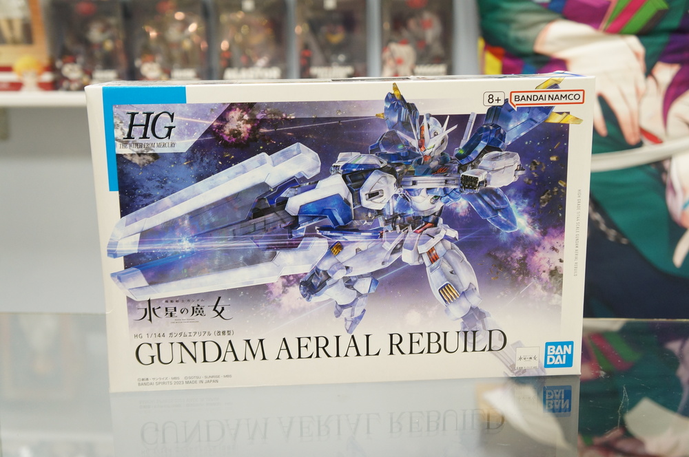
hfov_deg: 48.0
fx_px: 774
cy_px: 228
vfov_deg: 32.9
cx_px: 344
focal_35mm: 40
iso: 800
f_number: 4
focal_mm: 27
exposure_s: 1/30
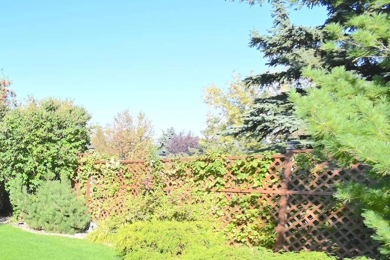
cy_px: 208
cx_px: -84
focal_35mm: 38
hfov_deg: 37.5
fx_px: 412
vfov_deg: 34.0
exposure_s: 1/250
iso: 140
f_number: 5.6
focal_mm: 10
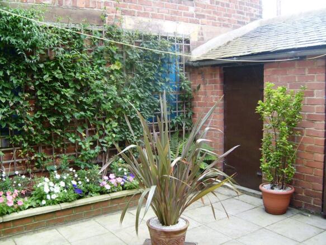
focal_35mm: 35
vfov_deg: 40.7
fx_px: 330
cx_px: 163
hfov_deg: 52.6
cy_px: 122
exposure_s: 1/90
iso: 100
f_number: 2.8
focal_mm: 5.8
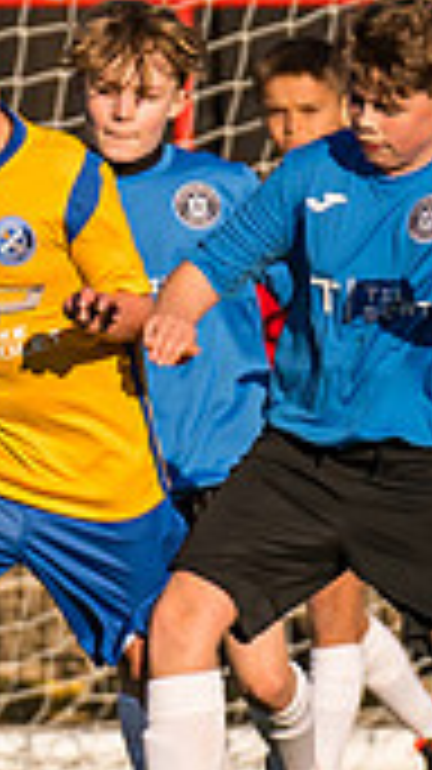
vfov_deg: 1.3
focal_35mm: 1695
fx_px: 34569
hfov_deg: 0.7
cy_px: 591
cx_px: -80
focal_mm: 240
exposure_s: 1/4000
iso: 400
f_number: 4
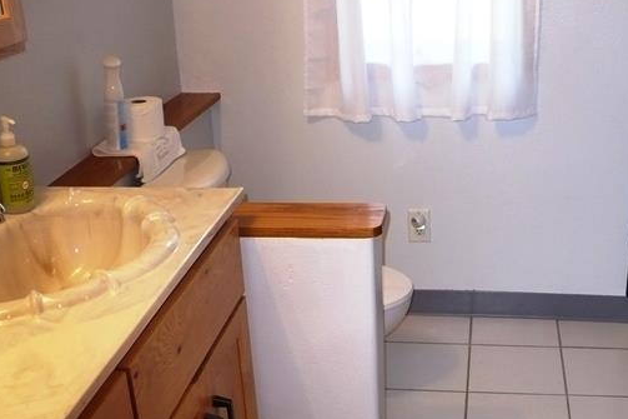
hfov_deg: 40.3
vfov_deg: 27.3
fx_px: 854
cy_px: 284
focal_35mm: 49
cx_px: 353
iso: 200
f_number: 2.8
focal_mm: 6.1
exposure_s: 1/30
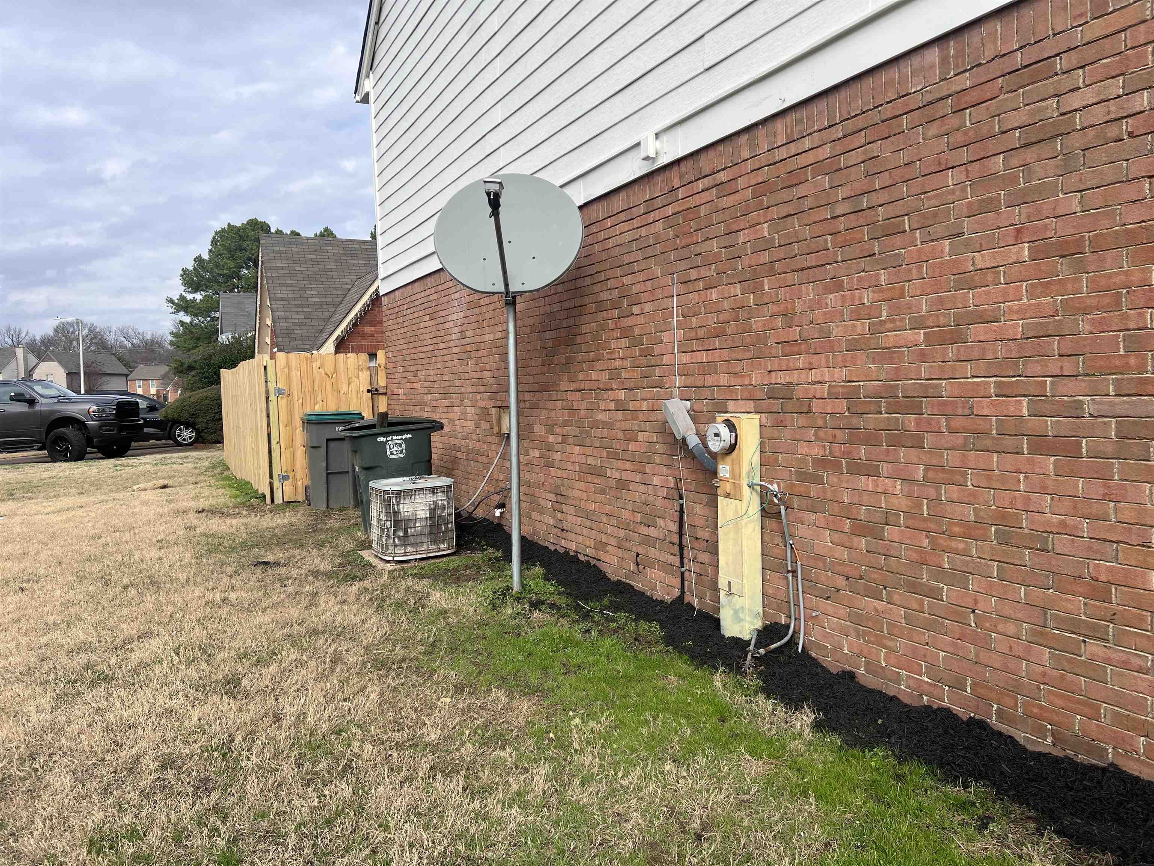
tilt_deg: -3.8
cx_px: 577
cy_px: 433
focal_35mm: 26
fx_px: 867
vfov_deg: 53.1
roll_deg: +1.1
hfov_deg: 67.3
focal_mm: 5.7
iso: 50
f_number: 1.5
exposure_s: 1/2208
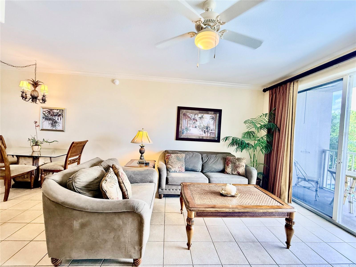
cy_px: 134
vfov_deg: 85.7
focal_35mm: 14
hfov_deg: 102.1
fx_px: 144
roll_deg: -3.9
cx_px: 178
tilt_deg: -0.3
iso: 160
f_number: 2.2
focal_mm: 2.22
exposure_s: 1/99
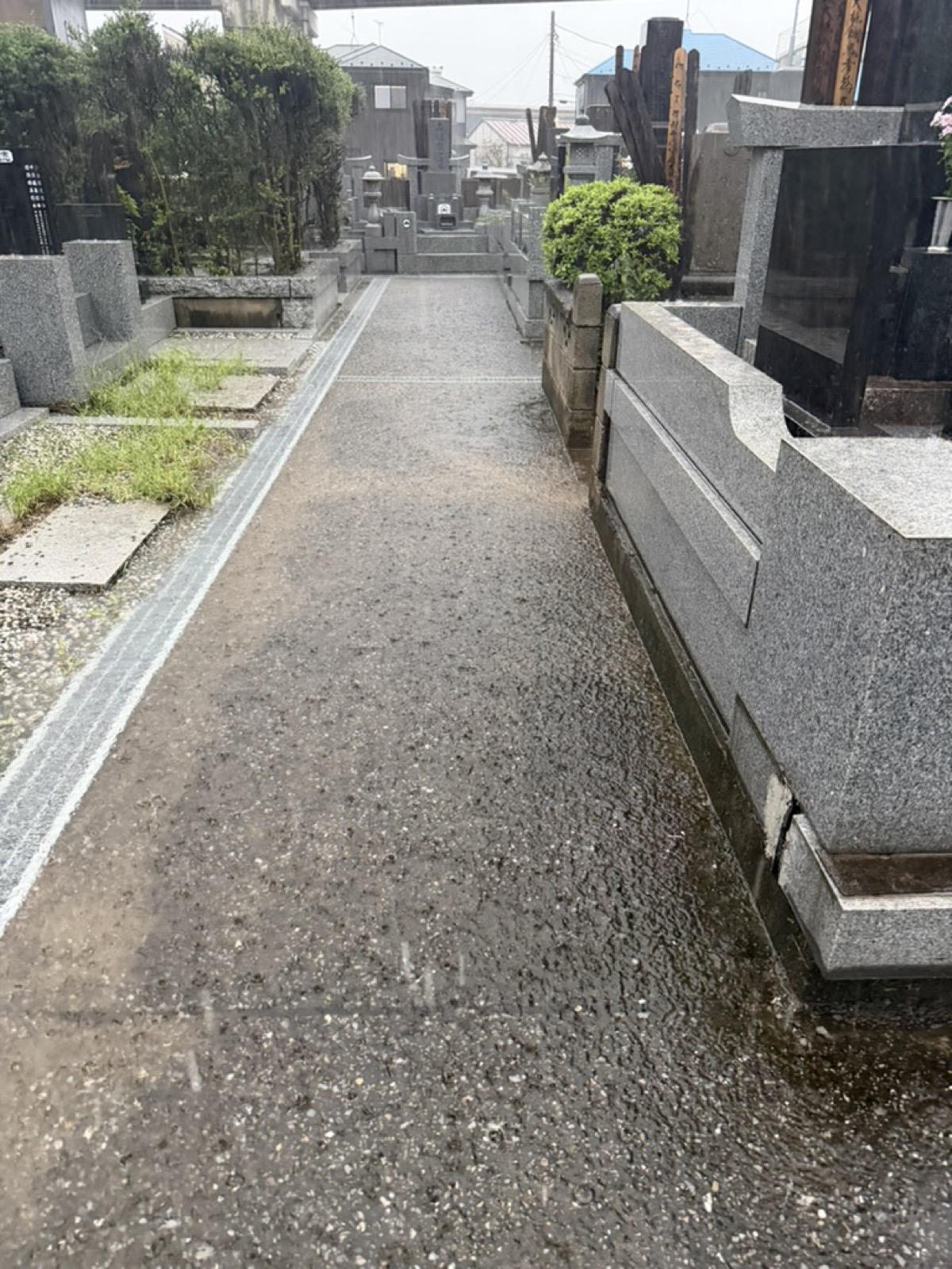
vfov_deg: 71.6
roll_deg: -0.9
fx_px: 880
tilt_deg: -26.9
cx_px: 476
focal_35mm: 24
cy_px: 634
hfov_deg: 56.8
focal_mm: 6.76
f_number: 1.78
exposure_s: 1/50
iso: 640
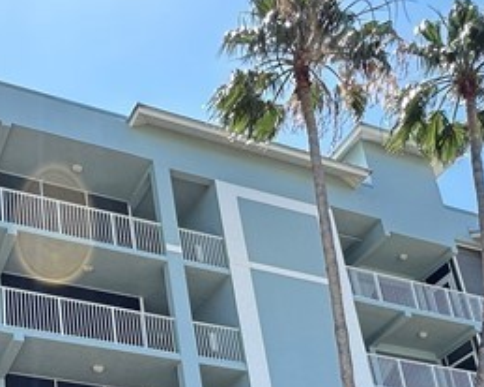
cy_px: 533
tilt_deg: +20.2
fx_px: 773
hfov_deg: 33.0
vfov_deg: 23.9
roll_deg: +3.5
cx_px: 50
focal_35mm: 54
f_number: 2.2
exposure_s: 1/428
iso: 40
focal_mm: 2.22
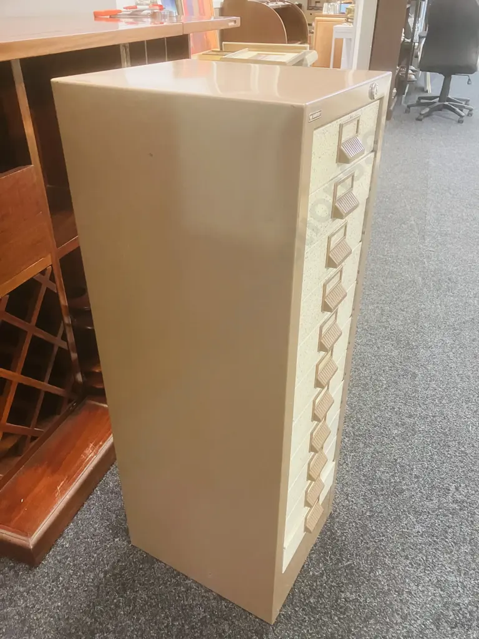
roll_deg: -0.4
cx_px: 240
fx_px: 517
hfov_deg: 49.7
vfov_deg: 63.4
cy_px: 320
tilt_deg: -30.7
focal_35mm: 28
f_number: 1.8
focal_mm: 3.99
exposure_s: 1/33
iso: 400
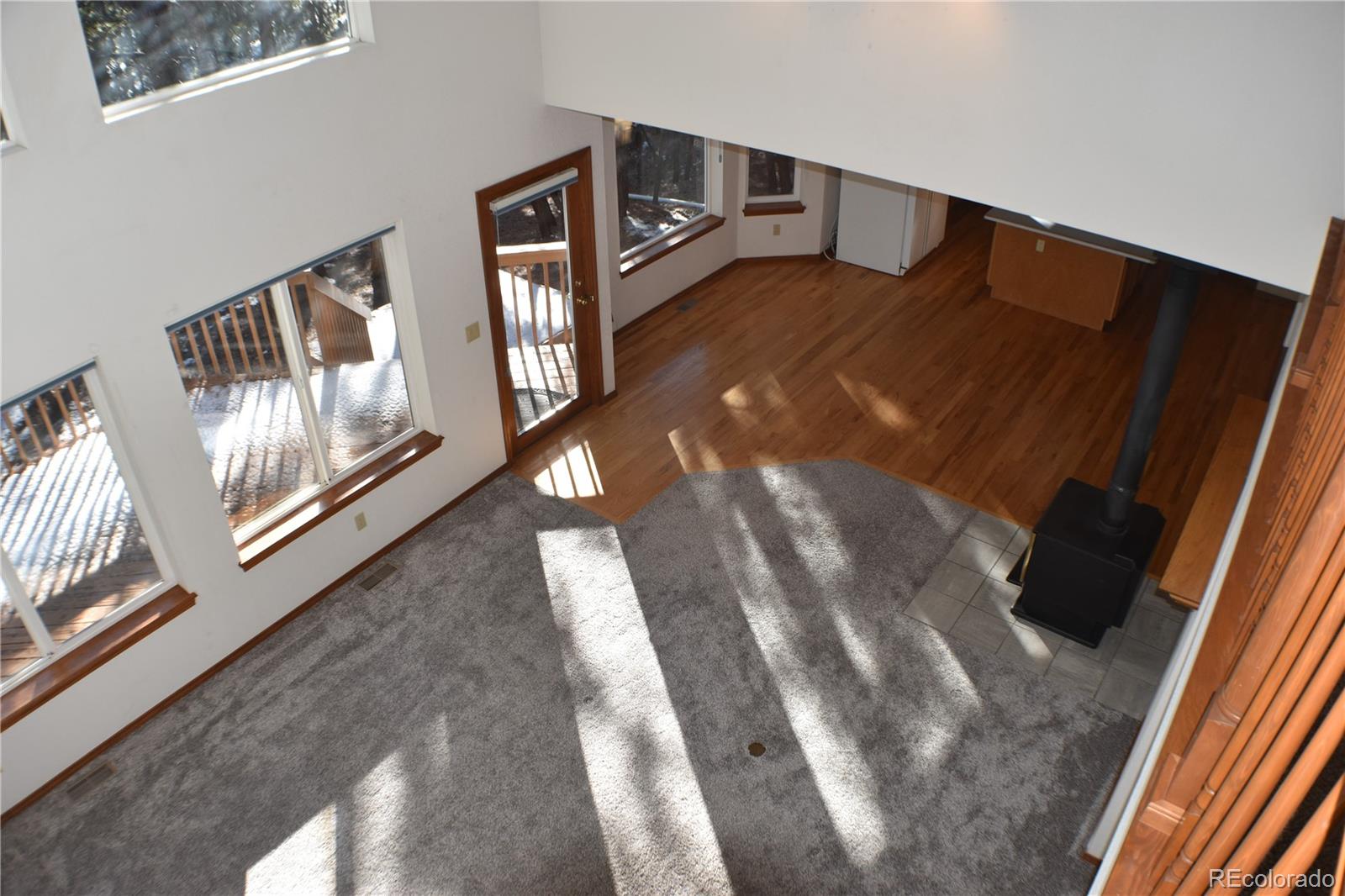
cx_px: 672
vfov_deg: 38.3
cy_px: 448
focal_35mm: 34
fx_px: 1289
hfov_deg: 55.1
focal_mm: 23
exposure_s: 1/125
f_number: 5.6
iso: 220
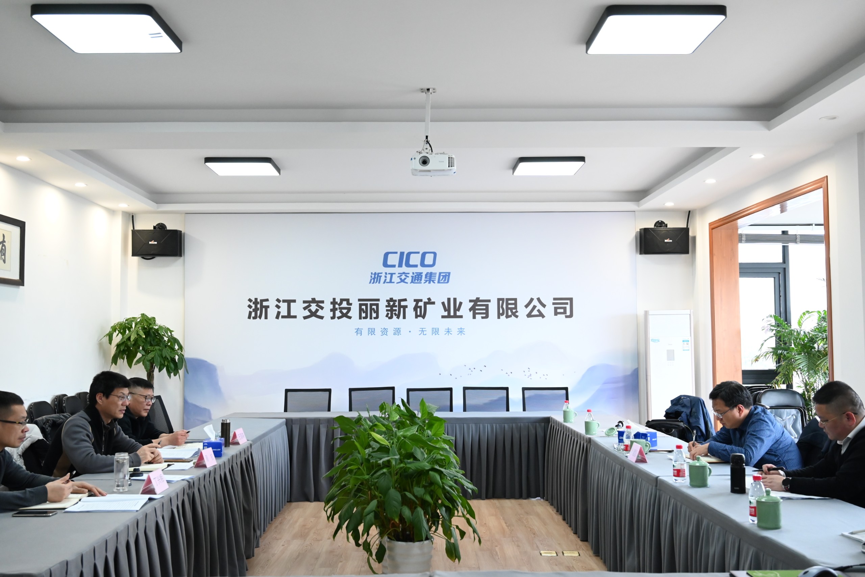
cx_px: 432
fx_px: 865
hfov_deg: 53.1
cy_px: 288
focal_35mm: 36
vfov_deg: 36.9
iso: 3200
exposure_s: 1/160
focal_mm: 36
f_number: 4.5
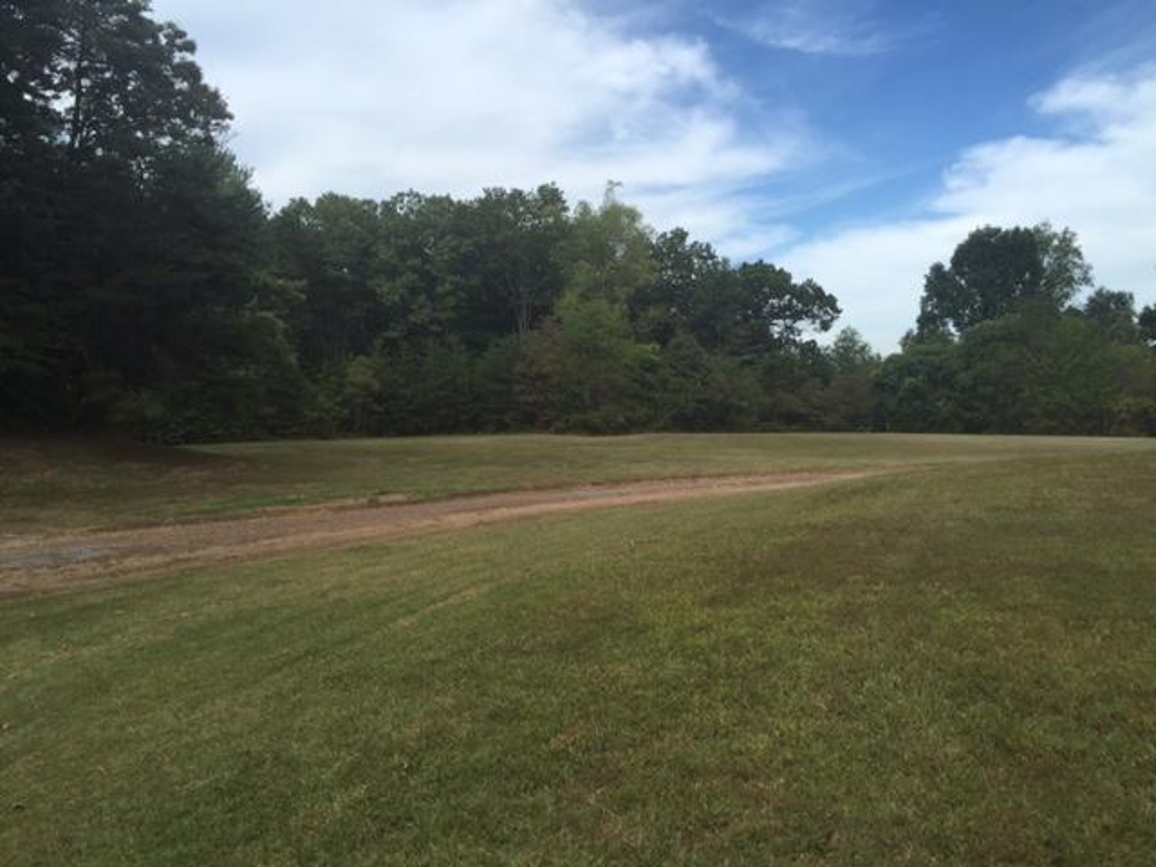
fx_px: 968
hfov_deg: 61.7
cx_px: 578
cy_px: 434
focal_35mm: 29
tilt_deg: -3.8
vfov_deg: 48.2
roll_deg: +0.1
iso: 32
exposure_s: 1/1412
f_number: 2.2
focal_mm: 4.15
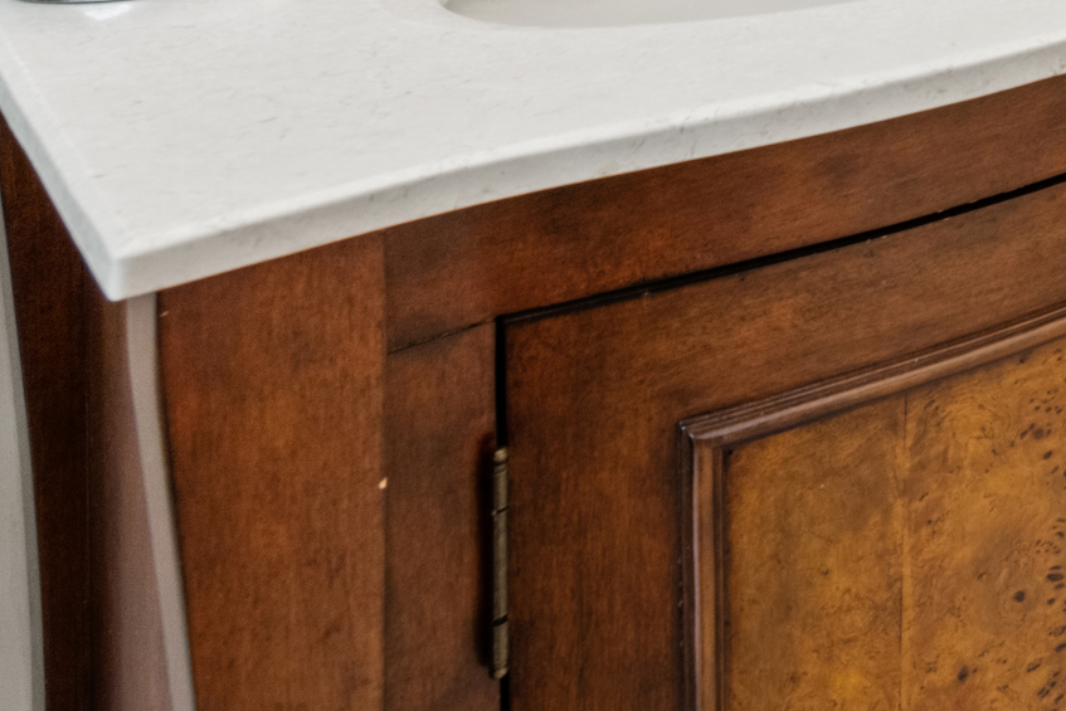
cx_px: 1758
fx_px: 1718
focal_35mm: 58
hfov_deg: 23.7
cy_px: -540
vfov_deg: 18.6
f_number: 11
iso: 250
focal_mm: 16
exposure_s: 2
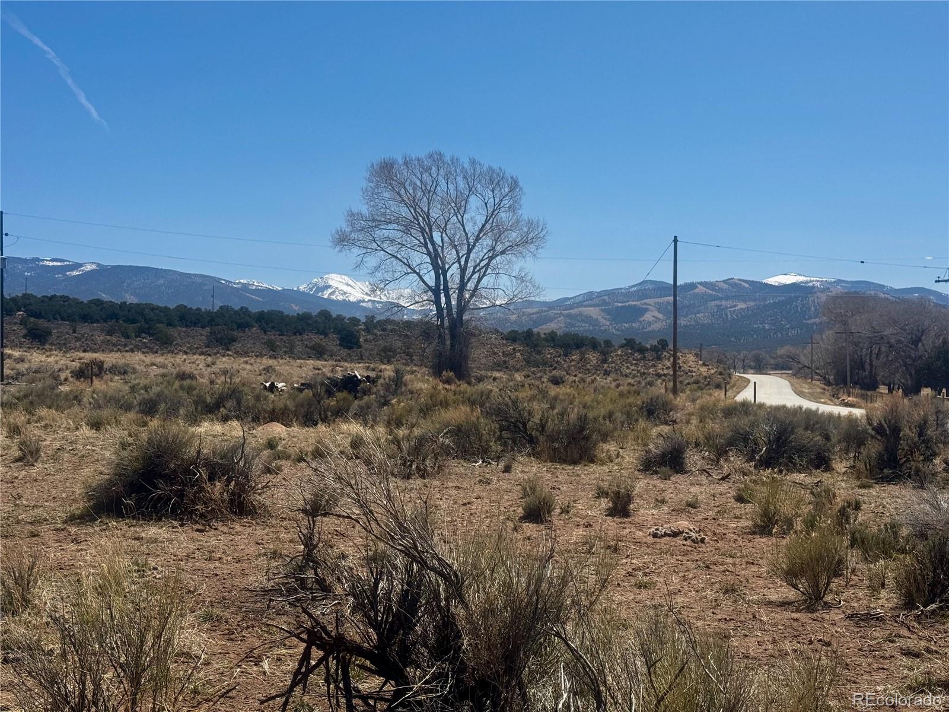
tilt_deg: +0.3
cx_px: 474
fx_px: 1316
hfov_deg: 39.7
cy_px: 356
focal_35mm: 48
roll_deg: -0.9
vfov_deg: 30.3
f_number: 1.78
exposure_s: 1/5848
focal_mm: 6.76
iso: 64
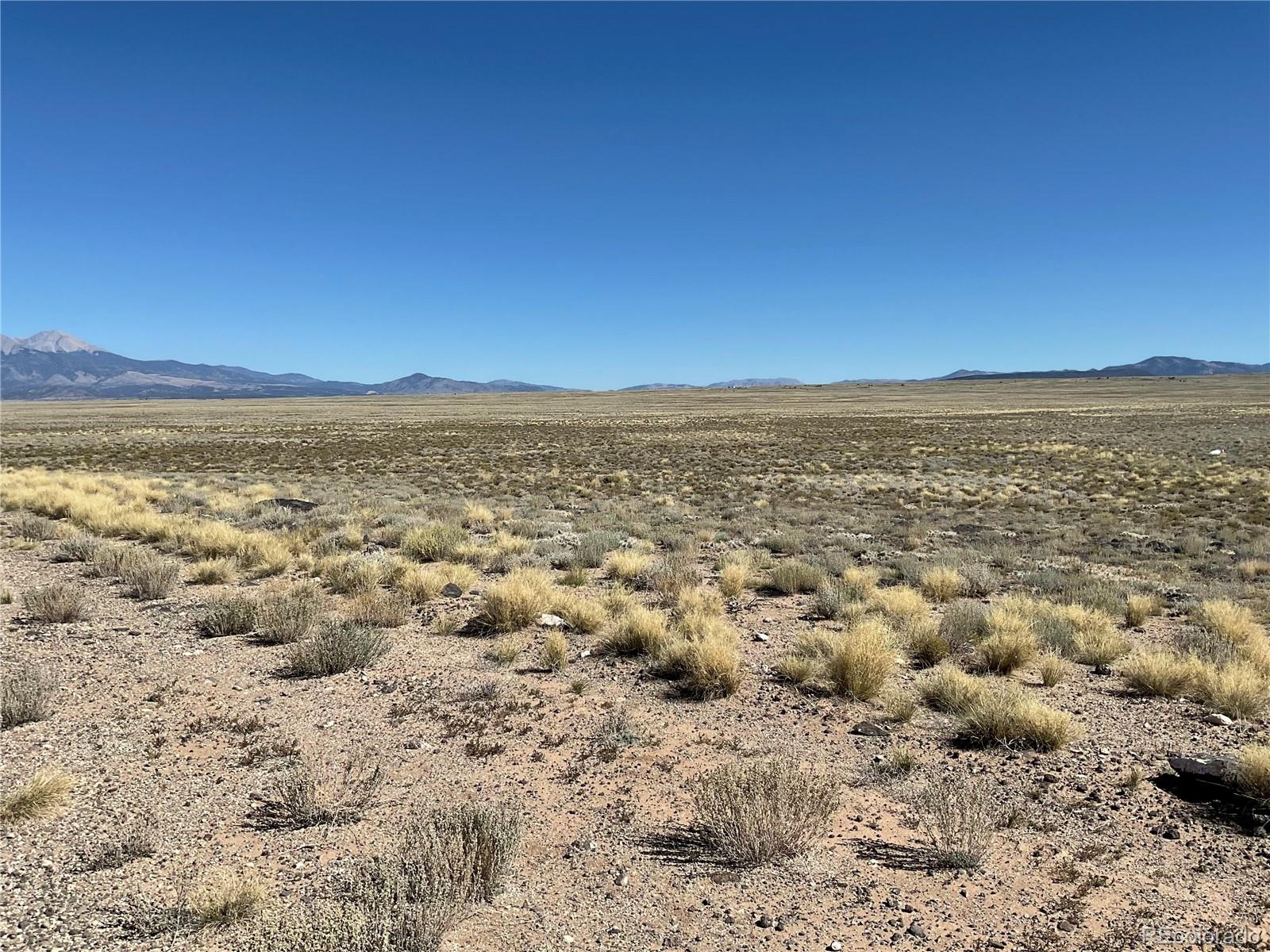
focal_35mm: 29
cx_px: 635
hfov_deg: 61.7
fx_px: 1064
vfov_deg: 48.2
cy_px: 476
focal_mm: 3
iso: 16
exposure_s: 1/3125
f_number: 1.8
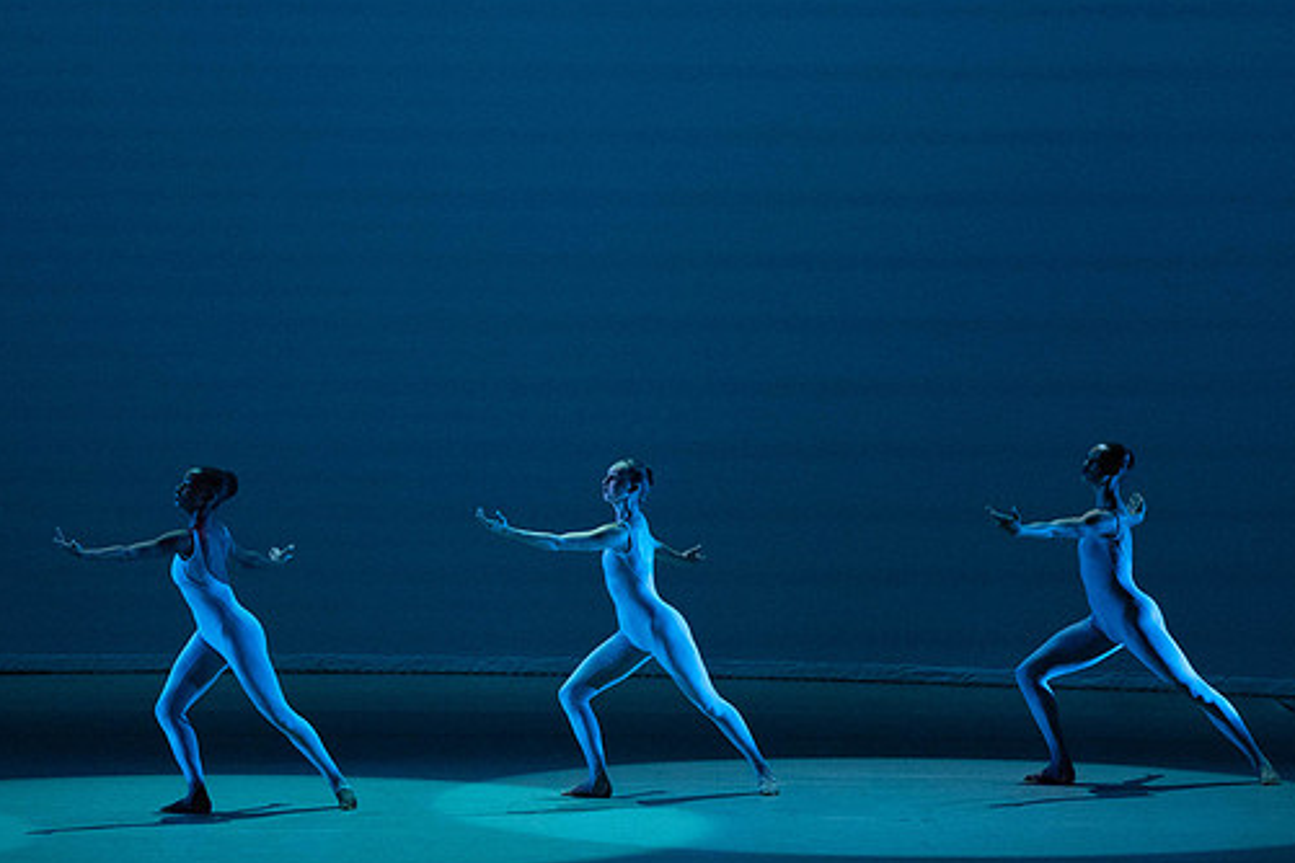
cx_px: 657
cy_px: 490
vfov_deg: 6.5
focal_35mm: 212
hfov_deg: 9.7
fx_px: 7626
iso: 16000
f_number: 5.6
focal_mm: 183
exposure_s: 1/400
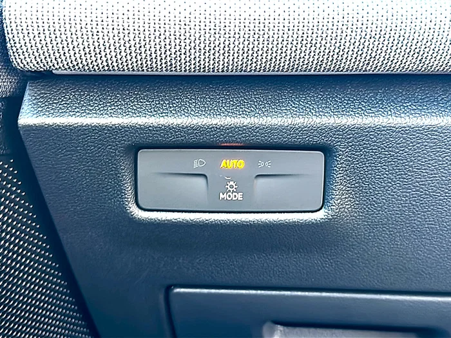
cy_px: 169
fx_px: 495
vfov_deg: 37.7
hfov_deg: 49.0
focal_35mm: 38
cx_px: 226
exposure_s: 1/40
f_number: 1.78
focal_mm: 6.86
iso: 250
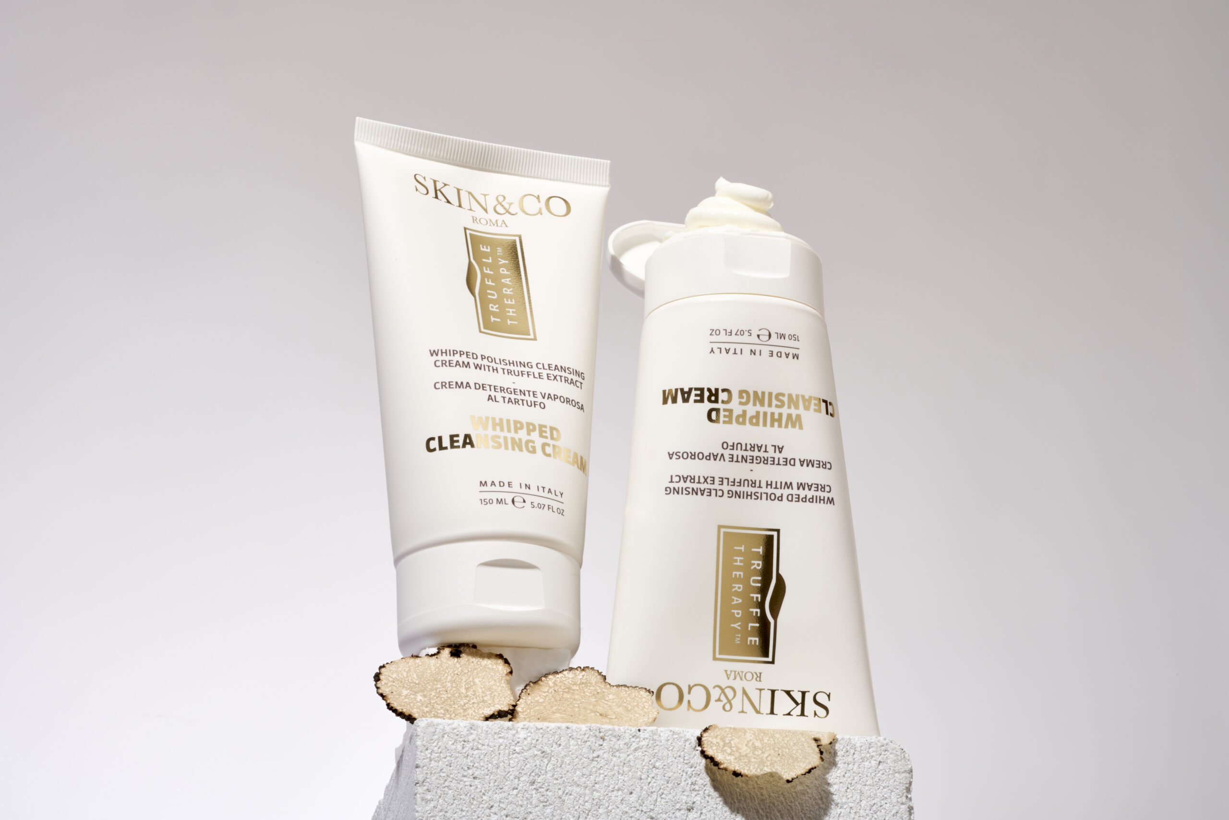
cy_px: 410
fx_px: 3585
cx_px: 614
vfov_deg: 13.0
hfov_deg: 19.5
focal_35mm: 105
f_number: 32
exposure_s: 1/160
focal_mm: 105
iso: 64
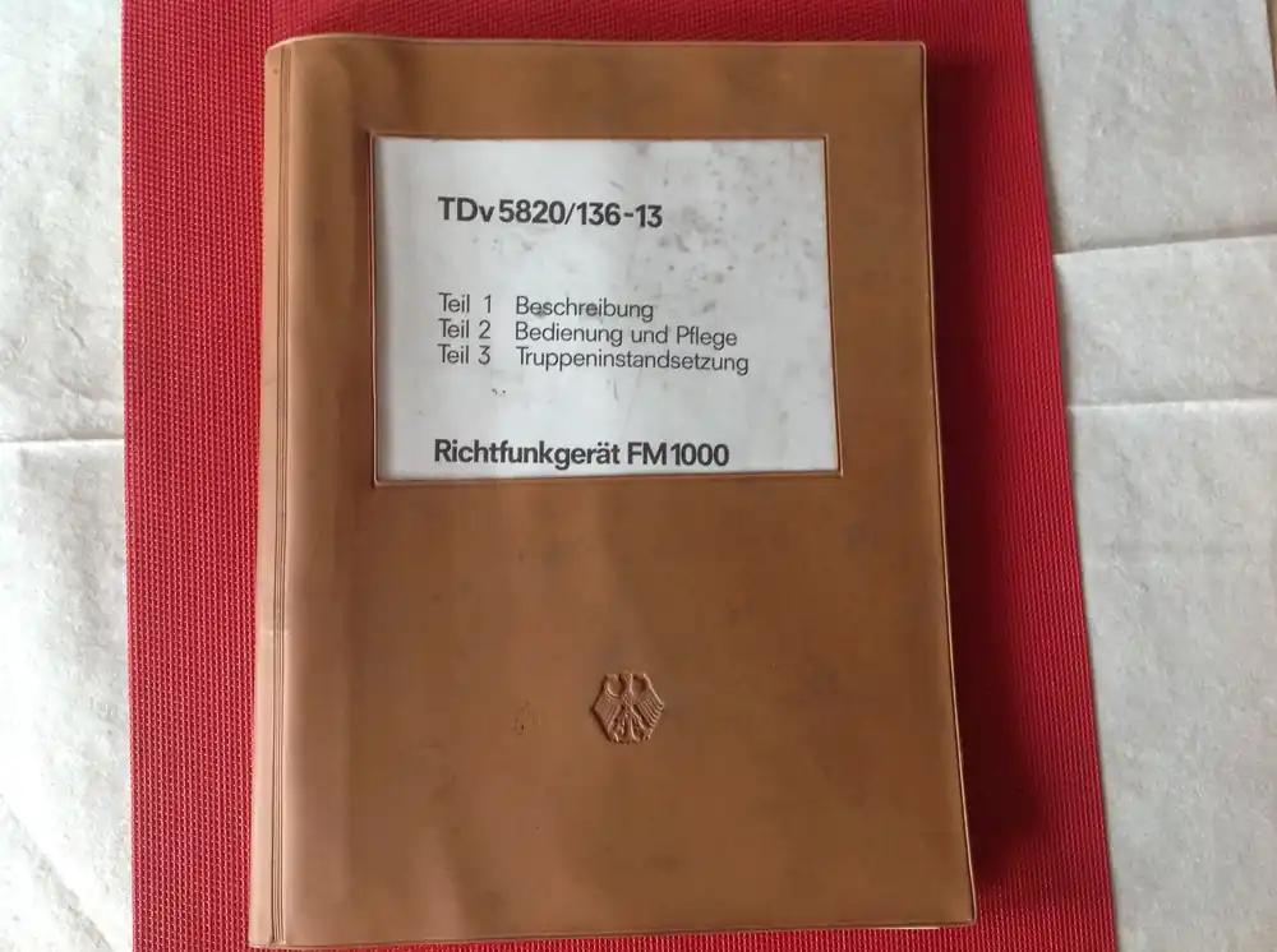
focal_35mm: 35
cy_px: 476
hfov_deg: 52.7
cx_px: 638
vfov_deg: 40.6
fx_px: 1289
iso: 320
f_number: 2.4
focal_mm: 4.28
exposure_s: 1/15
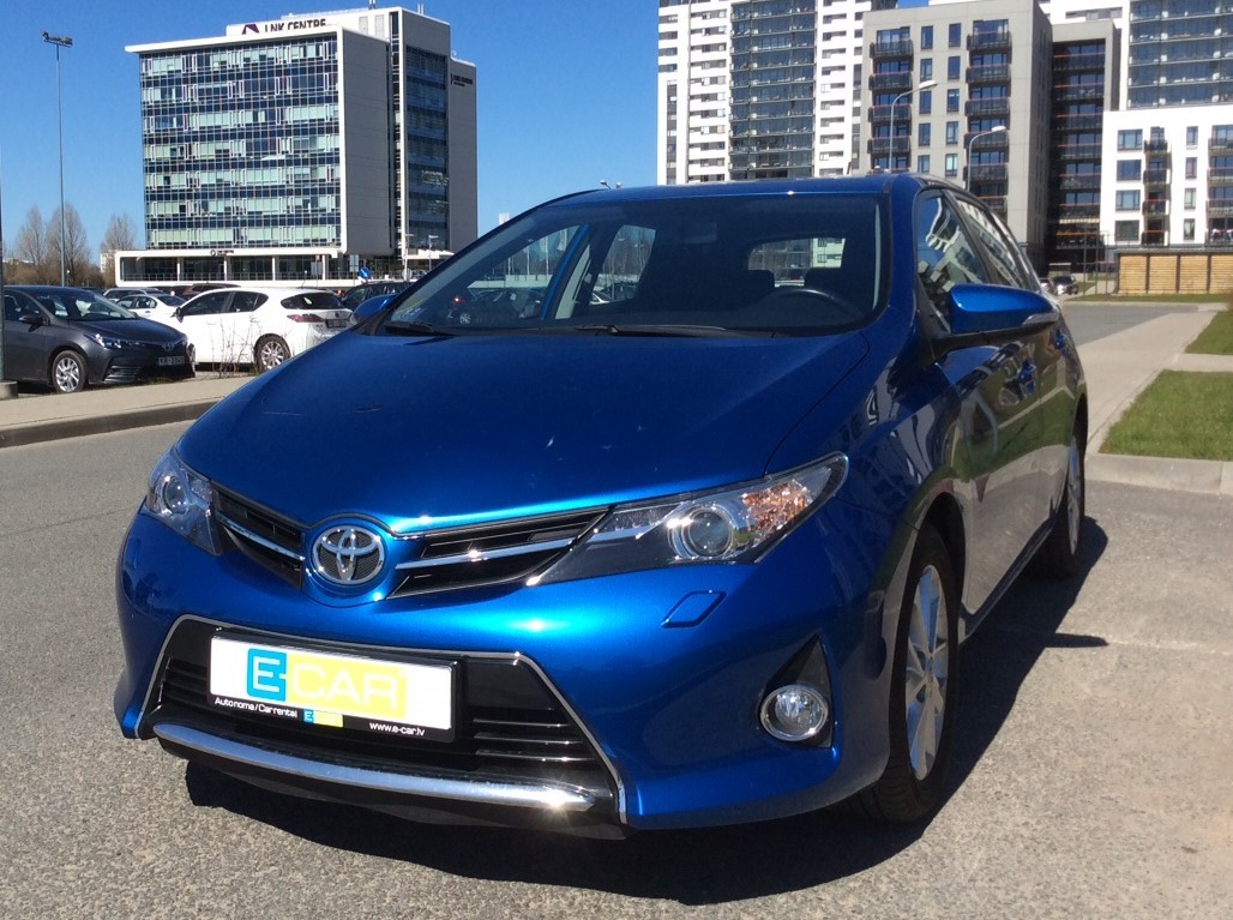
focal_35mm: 32
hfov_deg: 56.9
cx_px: 616
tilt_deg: -4.1
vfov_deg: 44.0
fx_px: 1138
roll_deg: +1.3
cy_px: 460
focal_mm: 3.3
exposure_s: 1/1590
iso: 32
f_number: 2.4
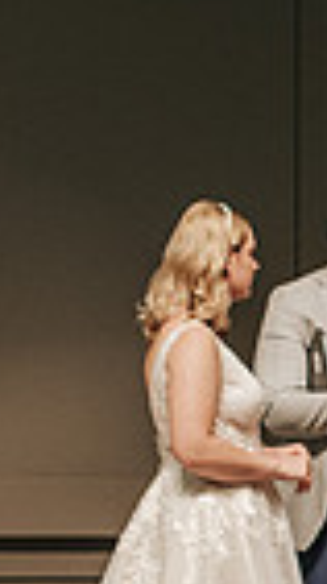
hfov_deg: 3.2
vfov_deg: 5.7
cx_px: 450
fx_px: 5798
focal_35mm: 375
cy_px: 601
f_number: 3.2
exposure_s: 1/200
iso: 1000
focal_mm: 50
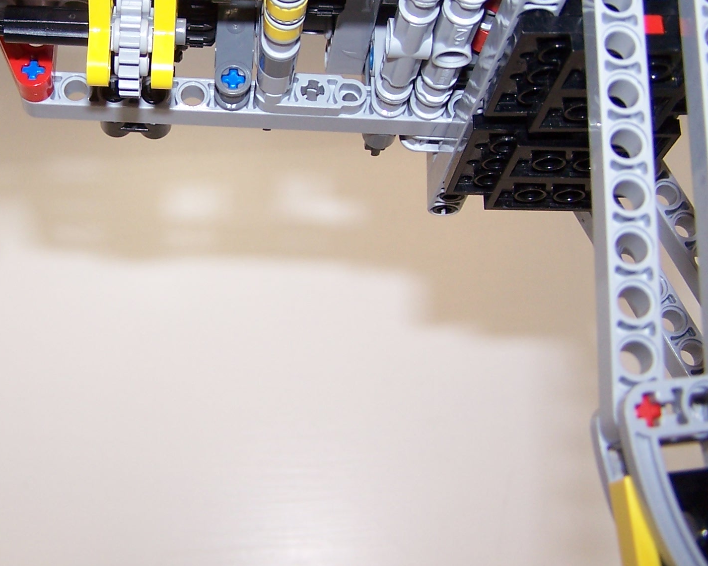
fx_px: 1404
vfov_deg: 22.7
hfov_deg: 28.0
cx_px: 204
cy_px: 162
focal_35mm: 67
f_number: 2.8
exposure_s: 1/90
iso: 80
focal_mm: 6.3
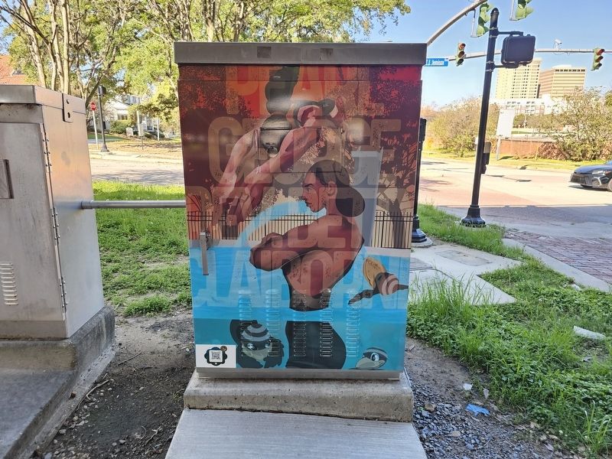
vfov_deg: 58.9
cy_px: 230
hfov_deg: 73.9
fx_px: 407
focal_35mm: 23
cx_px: 306
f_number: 1.7
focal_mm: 6.3
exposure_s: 1/100
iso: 40
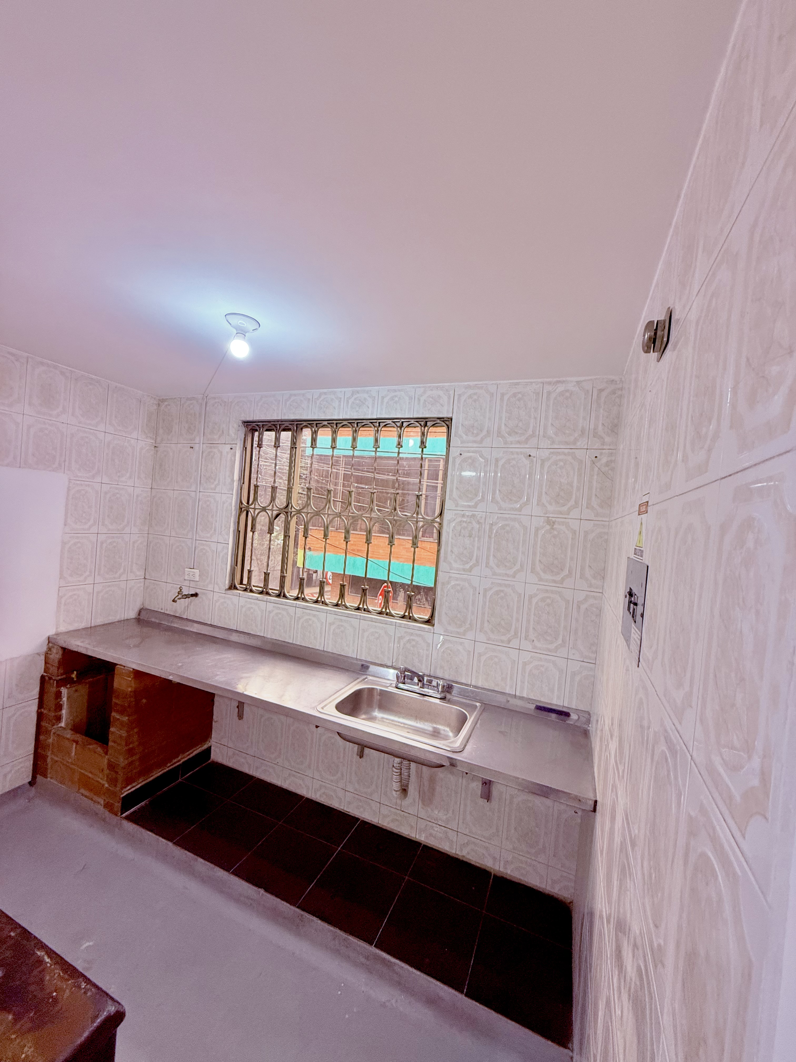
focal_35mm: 14
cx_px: 398
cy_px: 531
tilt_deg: -0.8
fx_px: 429
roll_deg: -5.0
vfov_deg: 102.1
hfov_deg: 85.7
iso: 320
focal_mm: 2.22
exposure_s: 1/120
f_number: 2.2
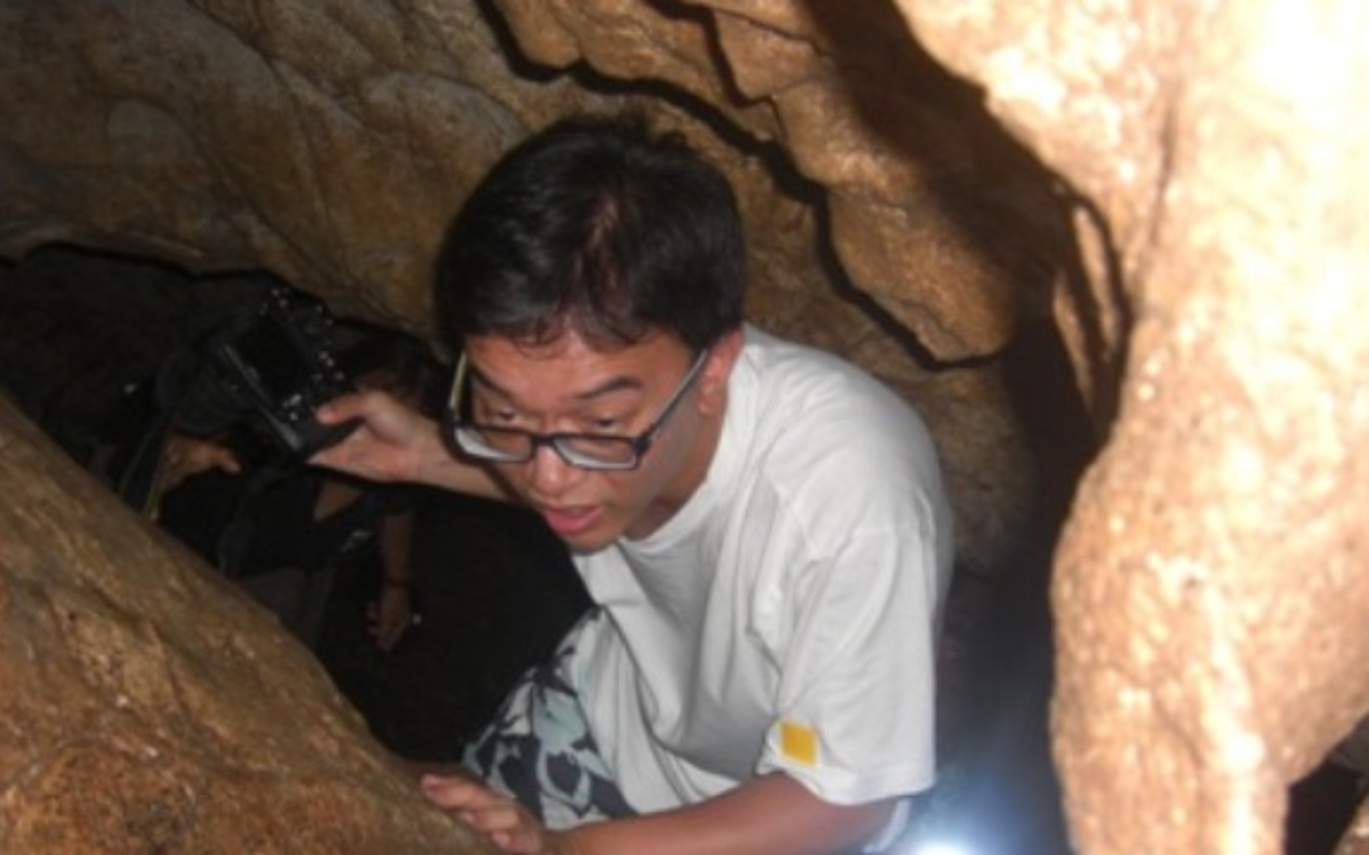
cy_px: 556
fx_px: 1679
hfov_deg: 44.3
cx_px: 722
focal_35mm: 45
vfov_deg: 28.4
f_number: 2.8
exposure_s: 1/60
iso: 200
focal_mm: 7.9
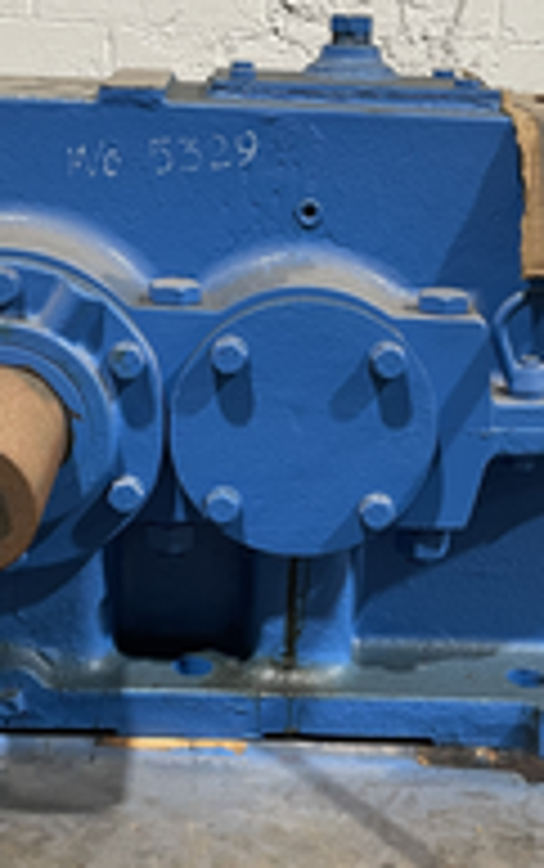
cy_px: 513
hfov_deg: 22.8
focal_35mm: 57
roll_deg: -3.0
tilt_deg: -20.4
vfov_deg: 35.6
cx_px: 256
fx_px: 1349
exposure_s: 1/60
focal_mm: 4.2
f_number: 1.6
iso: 125
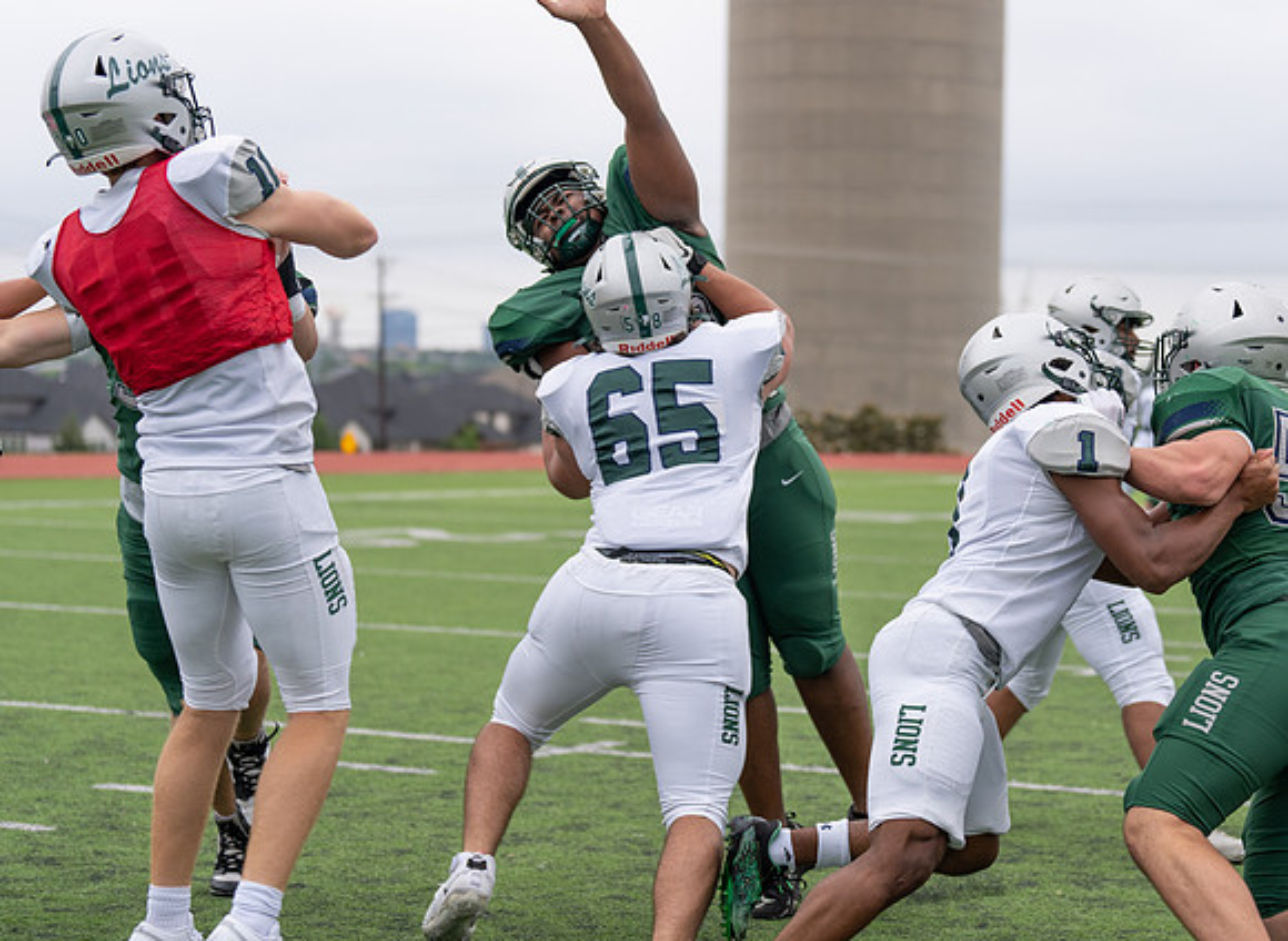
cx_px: 791
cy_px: 527
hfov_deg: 22.5
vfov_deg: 16.6
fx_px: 3230
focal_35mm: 88
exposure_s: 1/1250
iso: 250
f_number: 2.8
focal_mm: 70
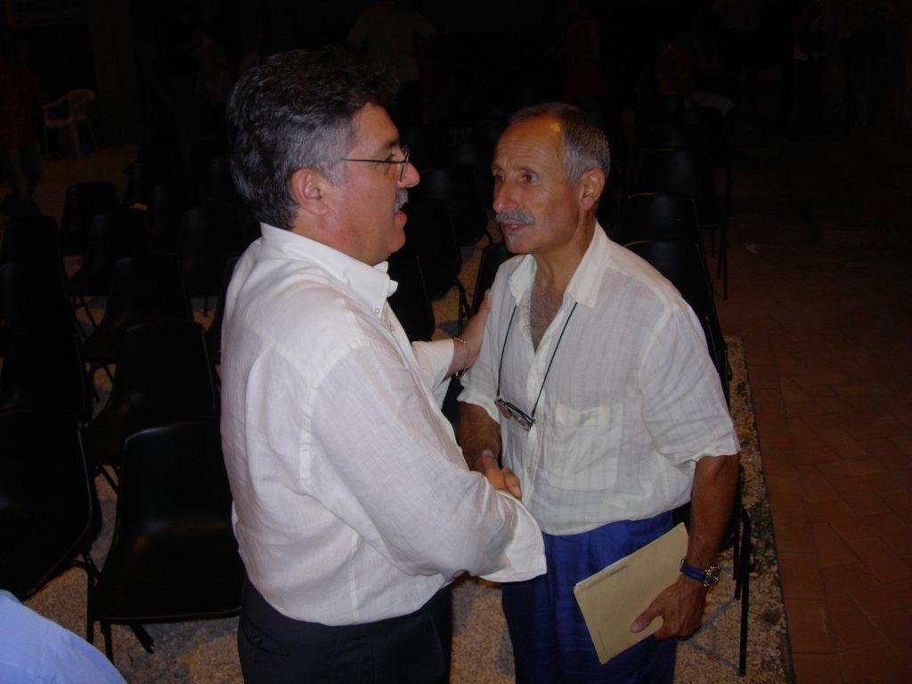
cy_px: 342
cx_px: 456
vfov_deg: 37.7
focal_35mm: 38
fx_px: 1001
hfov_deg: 49.0
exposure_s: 1/64
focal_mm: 7.8
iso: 79
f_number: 2.8
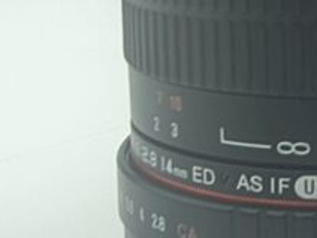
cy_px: -25
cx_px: 326
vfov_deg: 23.6
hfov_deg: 30.6
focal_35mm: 58
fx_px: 531
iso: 126
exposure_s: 1/100
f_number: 2
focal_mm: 1.83
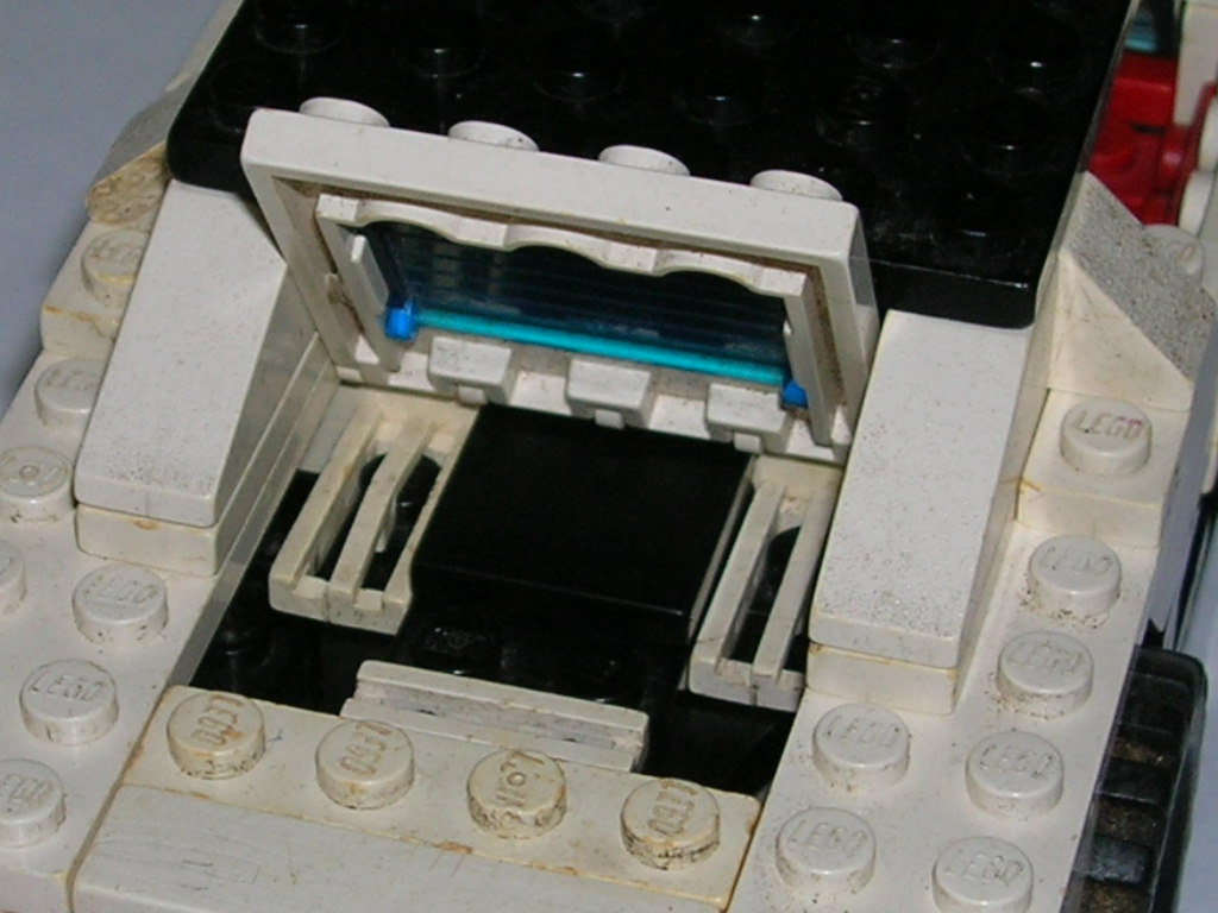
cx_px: 609
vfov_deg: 29.1
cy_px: 456
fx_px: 1759
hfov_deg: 38.2
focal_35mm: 50
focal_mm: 8.4
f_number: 3.3
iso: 50
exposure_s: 1/60.1
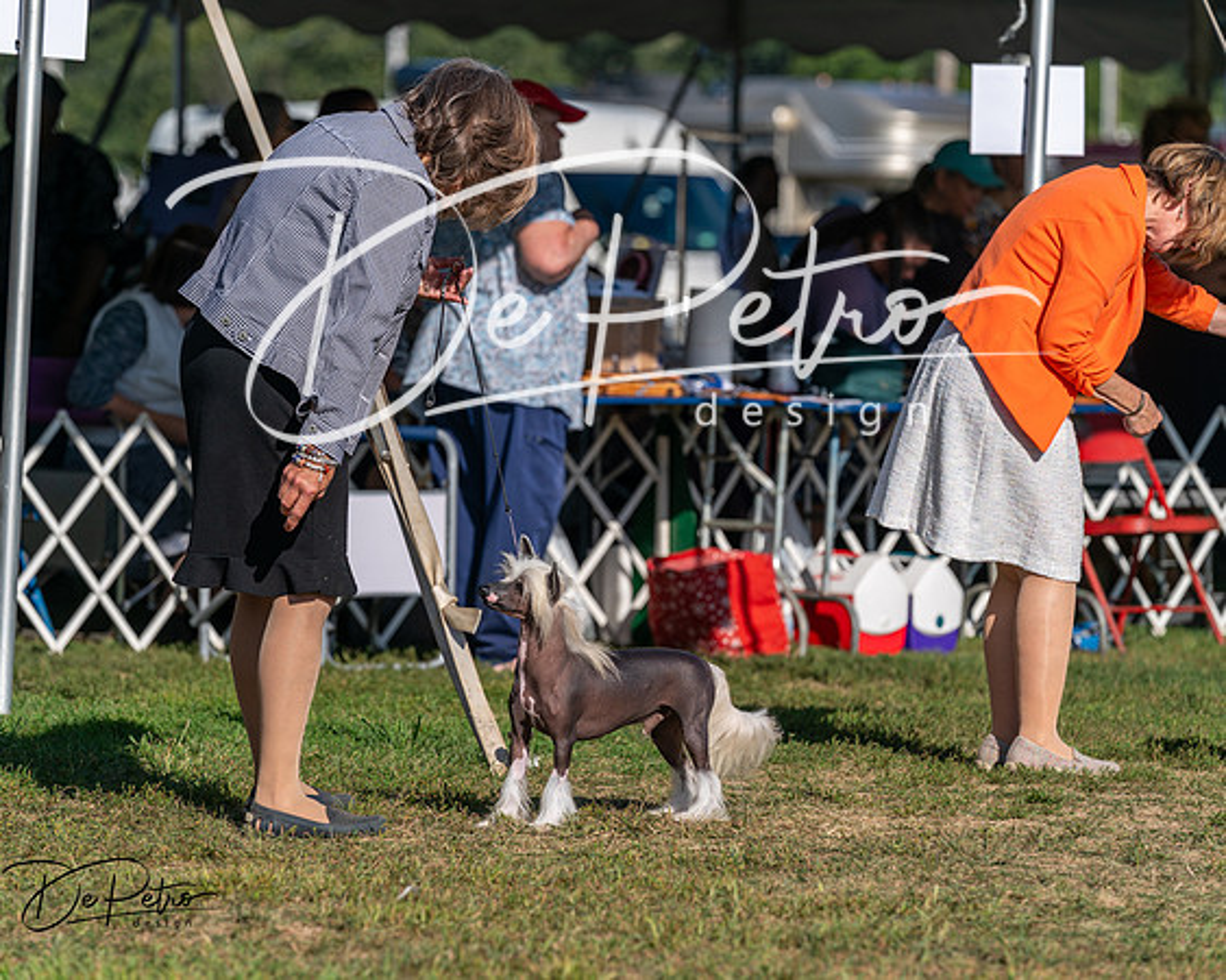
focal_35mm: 202
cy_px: 490
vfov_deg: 7.7
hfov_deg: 9.6
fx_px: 7312
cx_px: 613
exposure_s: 1/1250
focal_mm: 179
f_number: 4.5
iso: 100
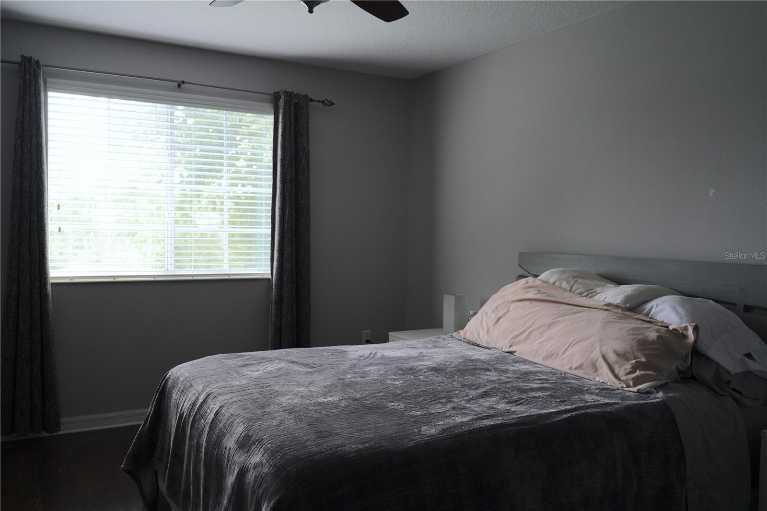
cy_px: 256
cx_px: 384
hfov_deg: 58.7
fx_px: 682
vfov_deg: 41.1
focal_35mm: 32
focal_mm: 32
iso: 640
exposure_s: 1/50
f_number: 6.3
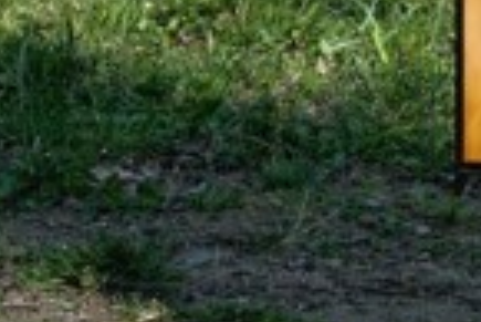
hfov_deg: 4.0
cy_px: -574
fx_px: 6794
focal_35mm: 508
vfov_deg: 2.7
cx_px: 733
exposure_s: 1/320
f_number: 4.8
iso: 100
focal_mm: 48
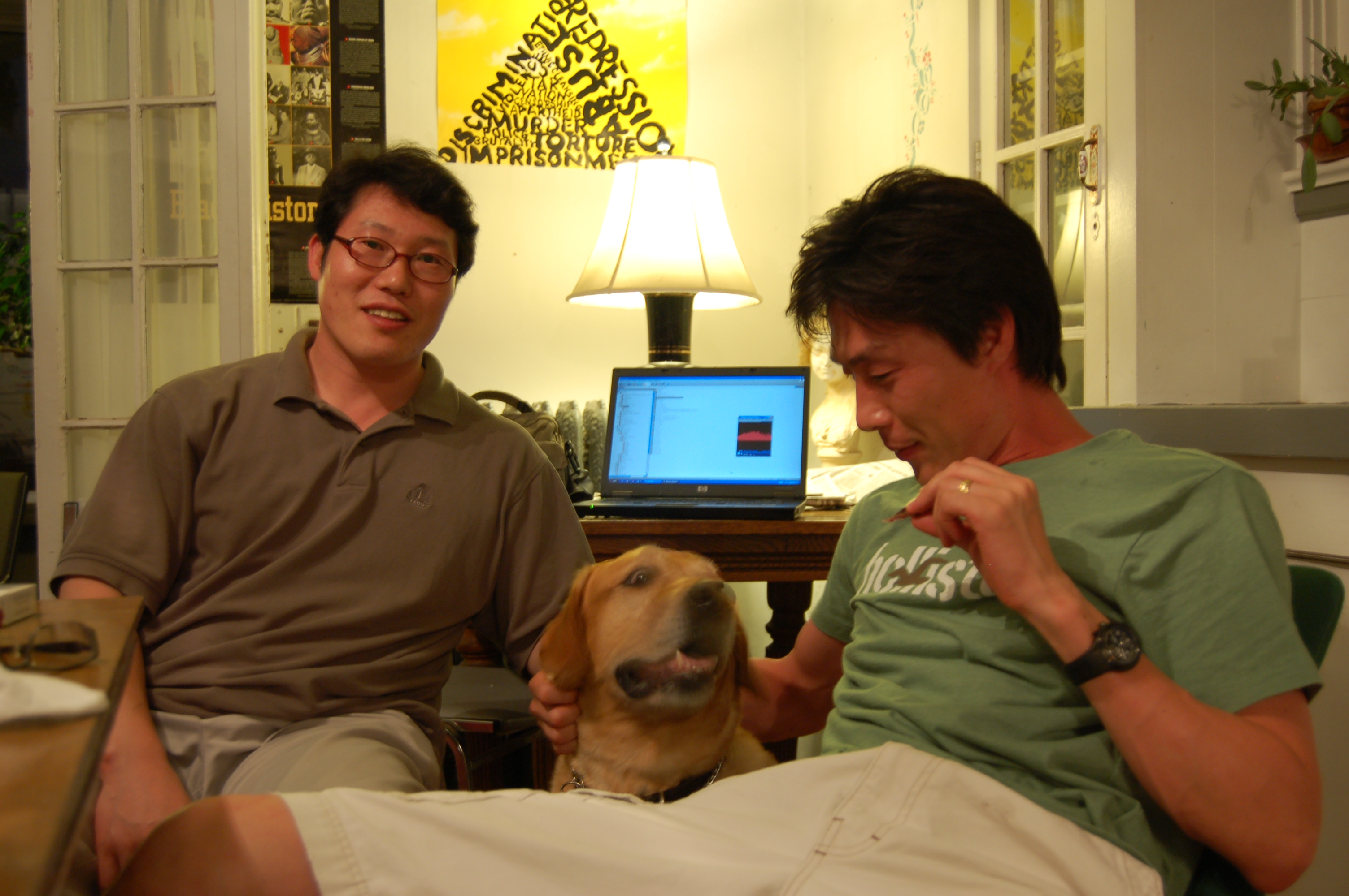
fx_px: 1460
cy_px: 448
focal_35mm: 39
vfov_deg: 34.1
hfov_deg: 49.6
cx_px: 674
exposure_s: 1/3
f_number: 4
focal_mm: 26
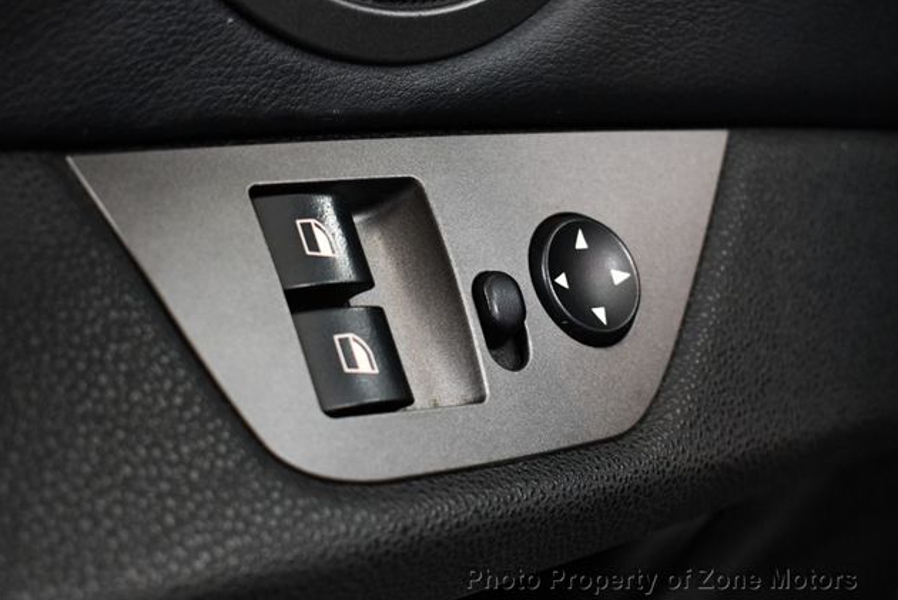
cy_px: 301
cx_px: 448
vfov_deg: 21.0
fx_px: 1622
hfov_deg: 30.9
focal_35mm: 65
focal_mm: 32
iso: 3200
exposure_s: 1/80
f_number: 4.5
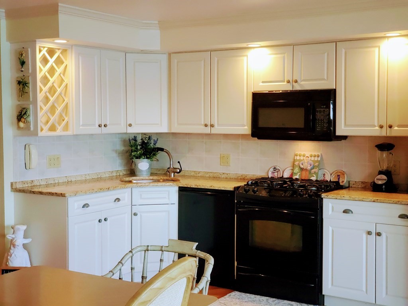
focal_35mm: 52
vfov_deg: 28.0
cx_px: 204
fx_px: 613
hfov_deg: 36.8
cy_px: 153
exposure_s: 1/59
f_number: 2.4
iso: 250
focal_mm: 6
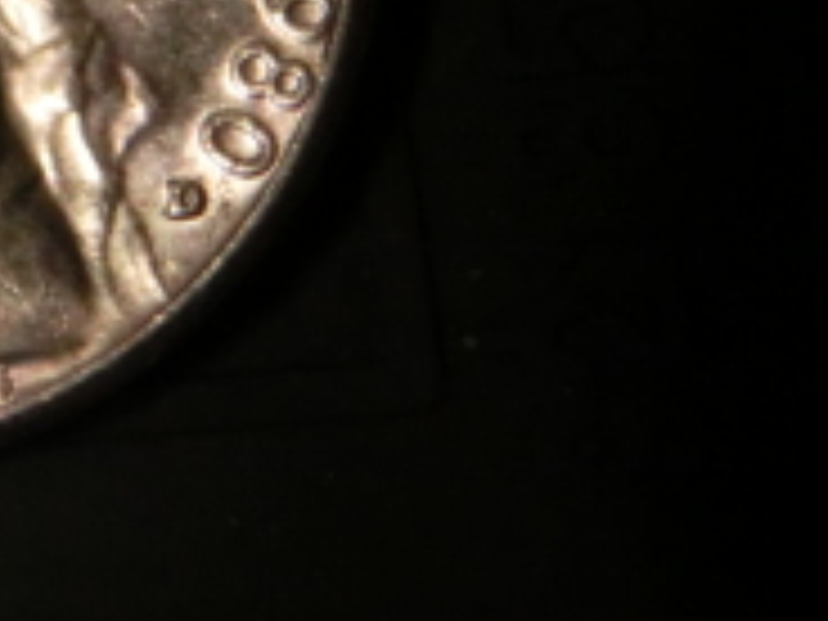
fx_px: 2751
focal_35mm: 115
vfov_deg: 12.5
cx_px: -382
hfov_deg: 15.8
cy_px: -144
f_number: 3.7
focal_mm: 5.93
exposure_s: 1/100
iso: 800
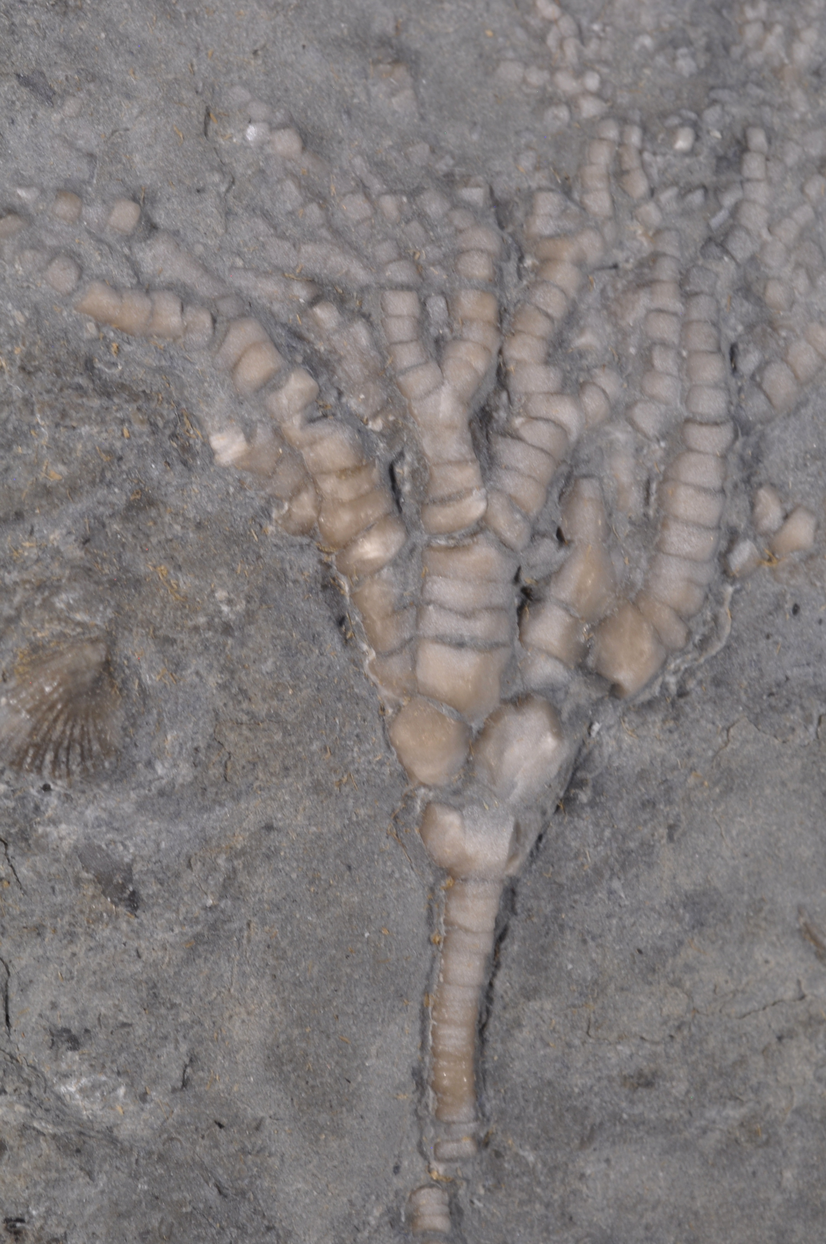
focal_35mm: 90
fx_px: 3105
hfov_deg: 15.2
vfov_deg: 22.6
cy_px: 622
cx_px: 413
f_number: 32
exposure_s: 1/10
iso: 200
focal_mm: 60
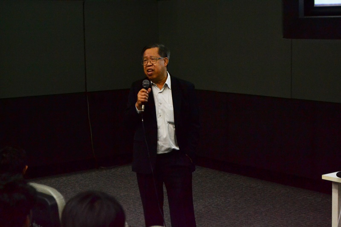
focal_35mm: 82
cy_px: 114
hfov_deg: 24.6
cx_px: 170
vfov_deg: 16.5
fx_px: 781
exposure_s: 1/30
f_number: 5.6
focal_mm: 55
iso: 1600
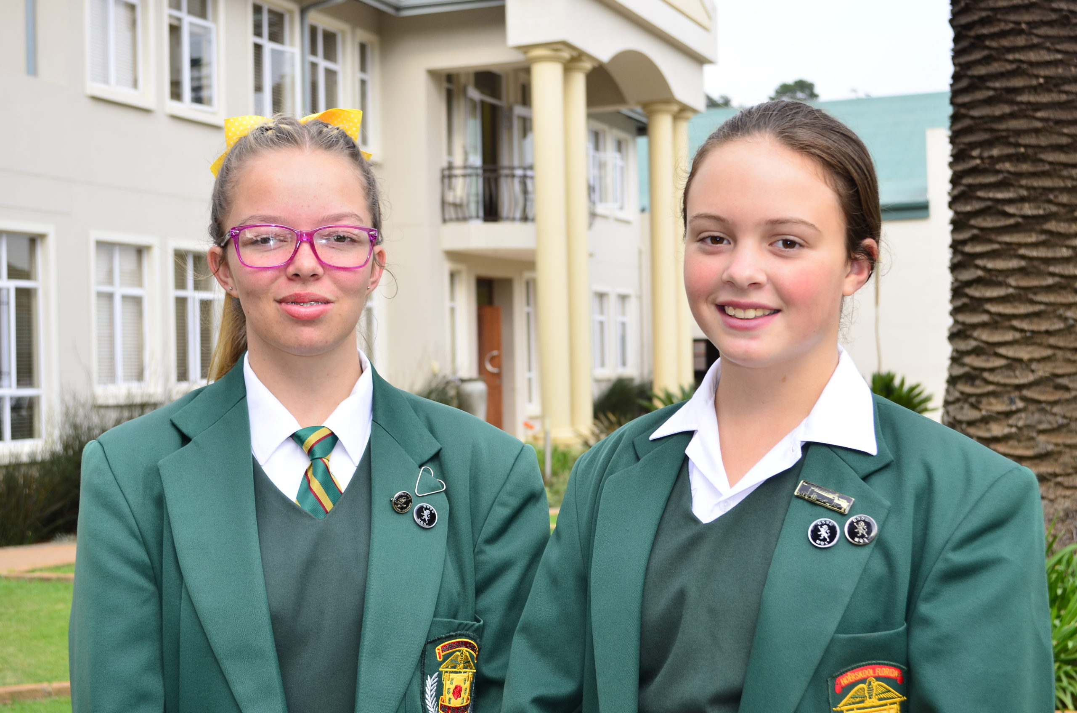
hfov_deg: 37.9
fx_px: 1567
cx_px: 538
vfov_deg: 25.6
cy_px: 356
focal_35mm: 52
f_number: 6.3
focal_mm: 35
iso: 200
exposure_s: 1/200
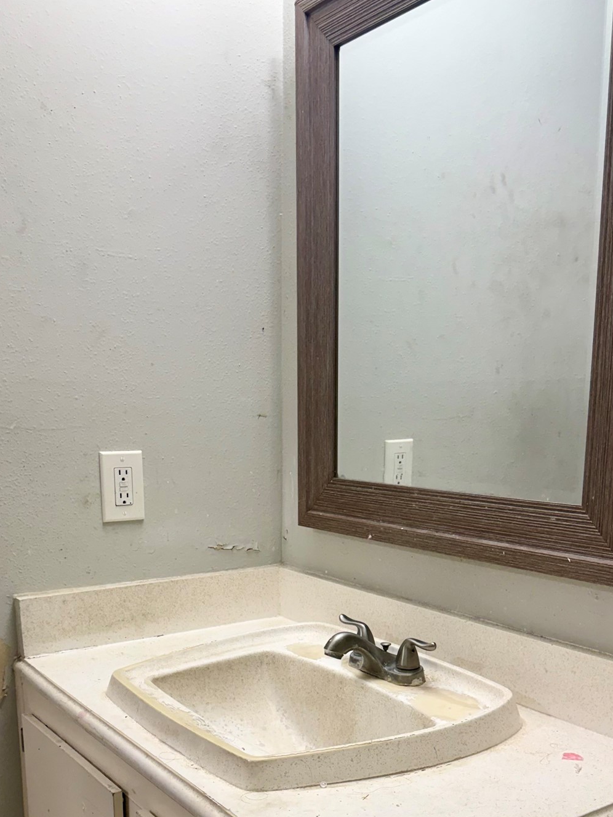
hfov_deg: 38.7
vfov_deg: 48.7
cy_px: 586
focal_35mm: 37
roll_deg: +0.6
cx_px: 294
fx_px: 874
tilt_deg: -11.7
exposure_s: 1/120
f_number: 1.78
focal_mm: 6.76
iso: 200
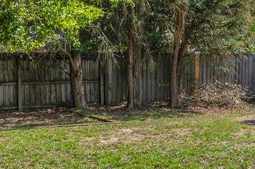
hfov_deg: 22.5
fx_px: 566
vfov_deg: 17.0
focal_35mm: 80
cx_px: 337
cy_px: 63
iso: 100
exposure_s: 1/250
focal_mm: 14
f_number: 9
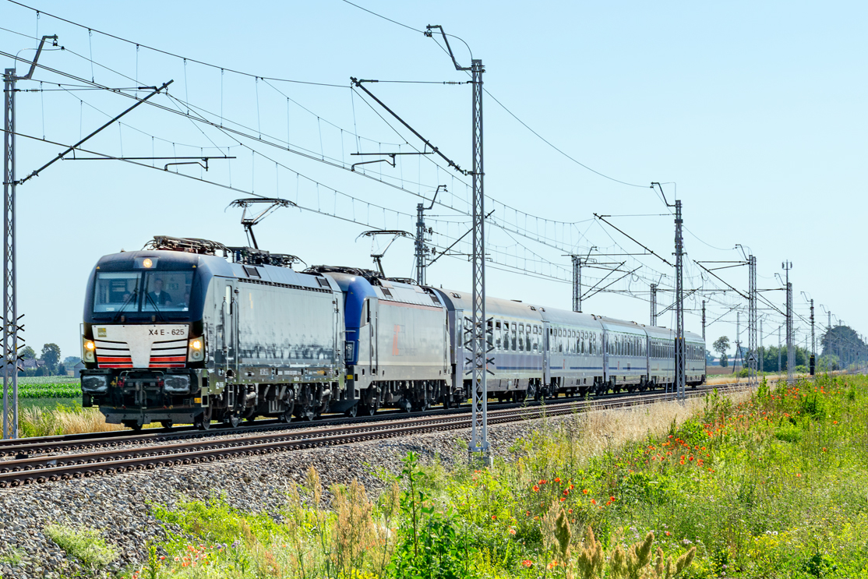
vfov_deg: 12.2
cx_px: 390
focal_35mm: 112
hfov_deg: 18.3
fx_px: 2701
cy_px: 259
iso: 125
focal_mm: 52
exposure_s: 1/500
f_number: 10
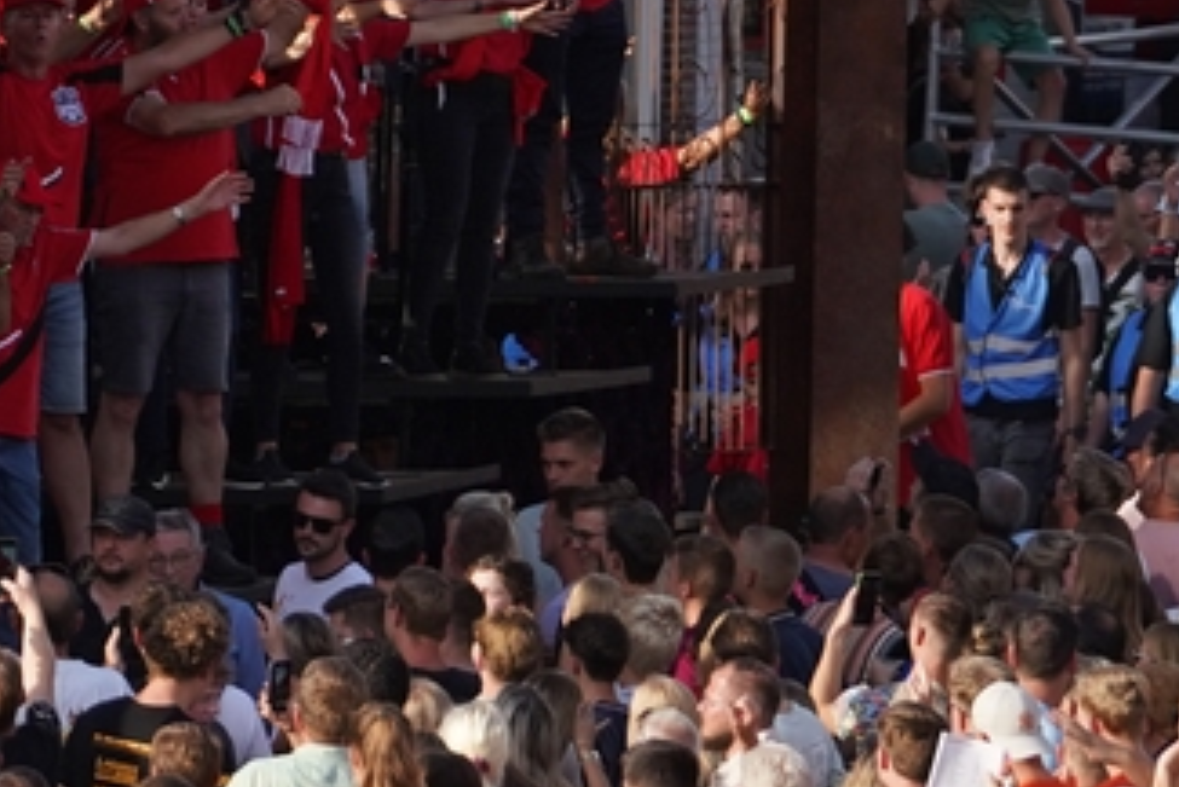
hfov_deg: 2.6
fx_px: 25784
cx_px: -758
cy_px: -22
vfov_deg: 1.7
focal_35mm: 787
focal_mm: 158
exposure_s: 1/2000
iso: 500
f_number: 4
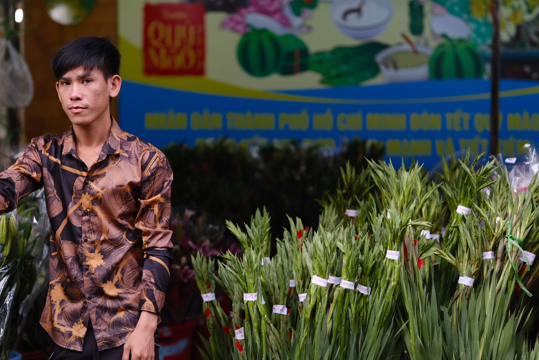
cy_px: 212
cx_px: 267
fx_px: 1647
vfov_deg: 12.4
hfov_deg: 18.6
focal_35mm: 110
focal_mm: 56
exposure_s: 1/1000
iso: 160
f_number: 1.4
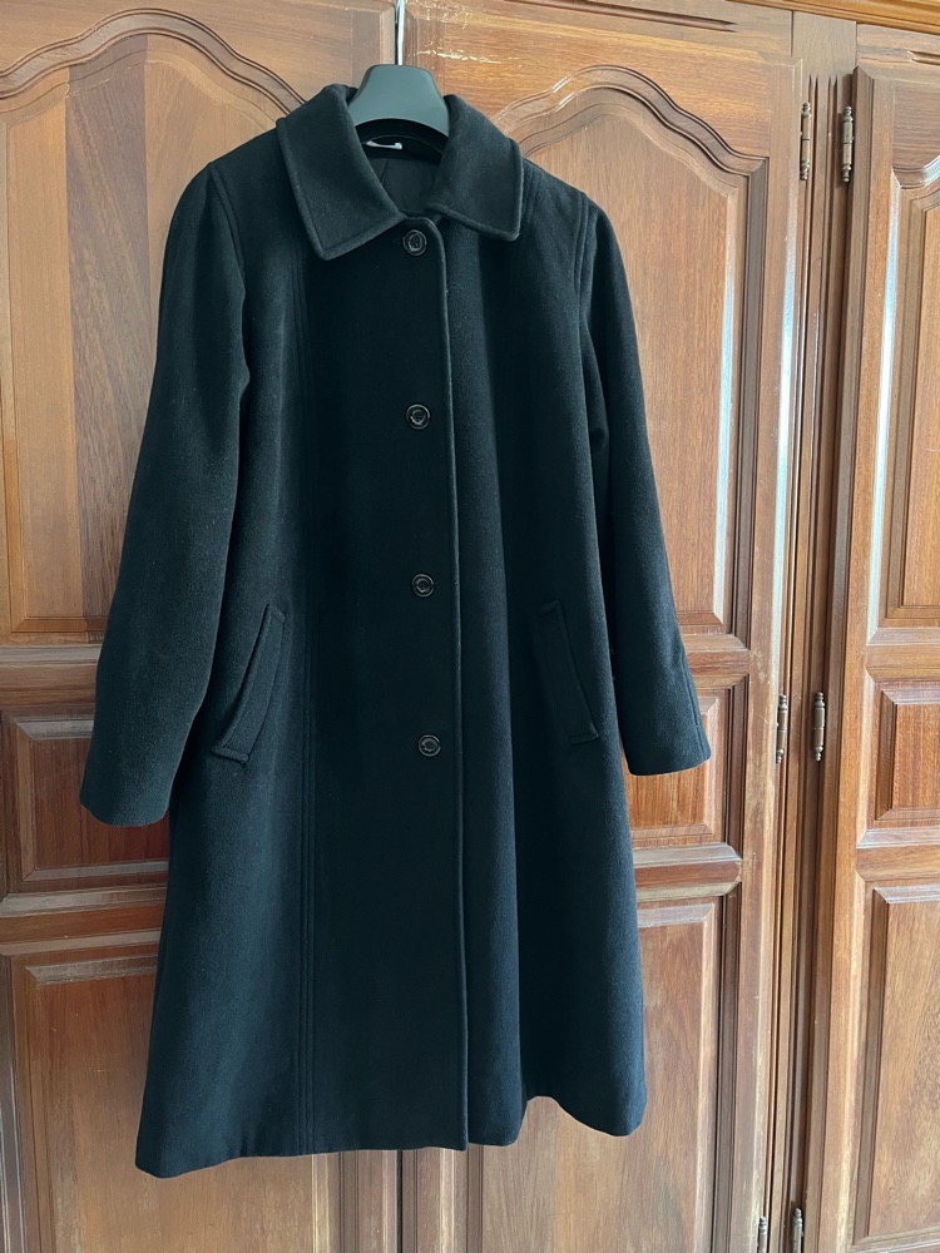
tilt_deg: -5.2
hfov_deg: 53.1
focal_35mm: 26
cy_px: 626
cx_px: 470
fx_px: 941
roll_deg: +0.5
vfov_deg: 67.3
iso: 200
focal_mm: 5.1
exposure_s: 1/60
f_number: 1.6
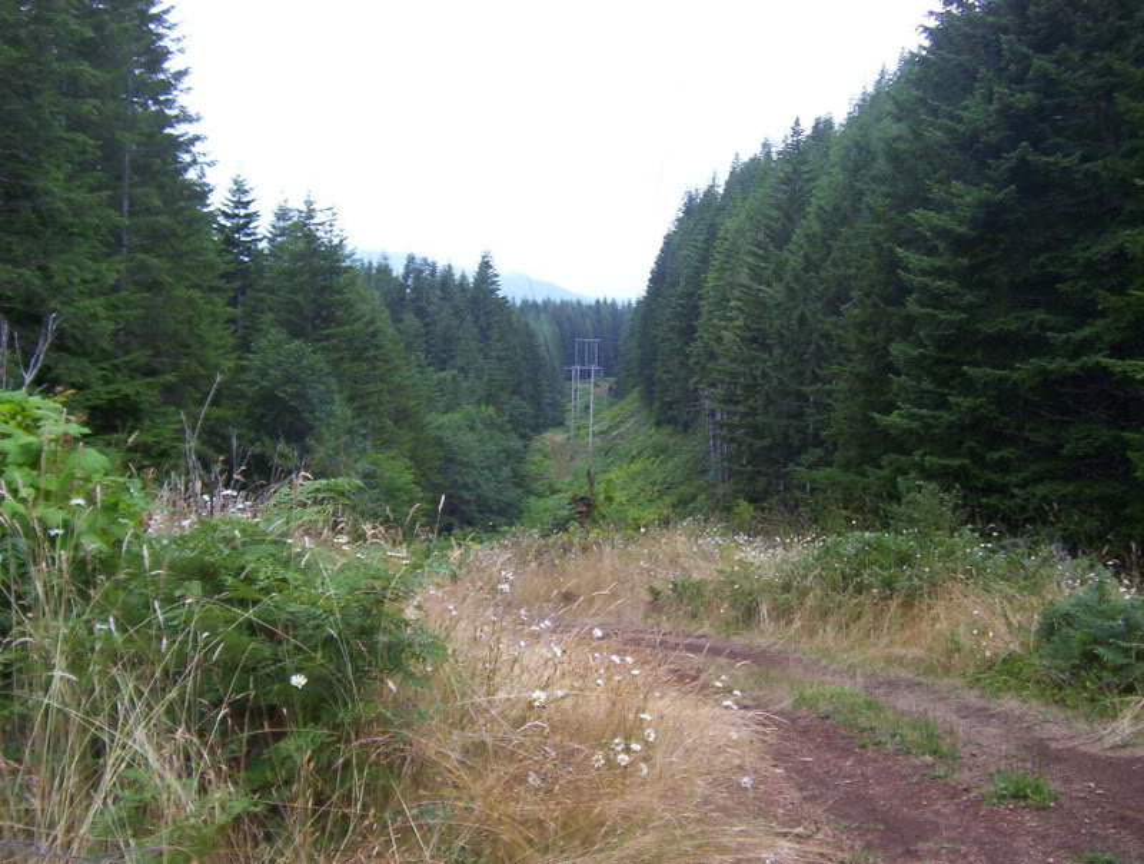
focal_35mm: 36
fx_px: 1193
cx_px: 572
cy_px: 432
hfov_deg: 51.2
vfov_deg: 39.8
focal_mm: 5.54
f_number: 2.76
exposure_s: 1/311
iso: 100
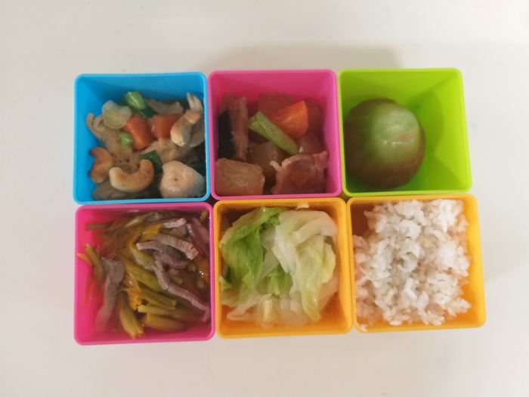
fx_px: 397
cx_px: 264
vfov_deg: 53.1
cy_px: 198
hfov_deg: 67.3
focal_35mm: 26
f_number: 1.7
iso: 250
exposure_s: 1/24
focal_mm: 3.93
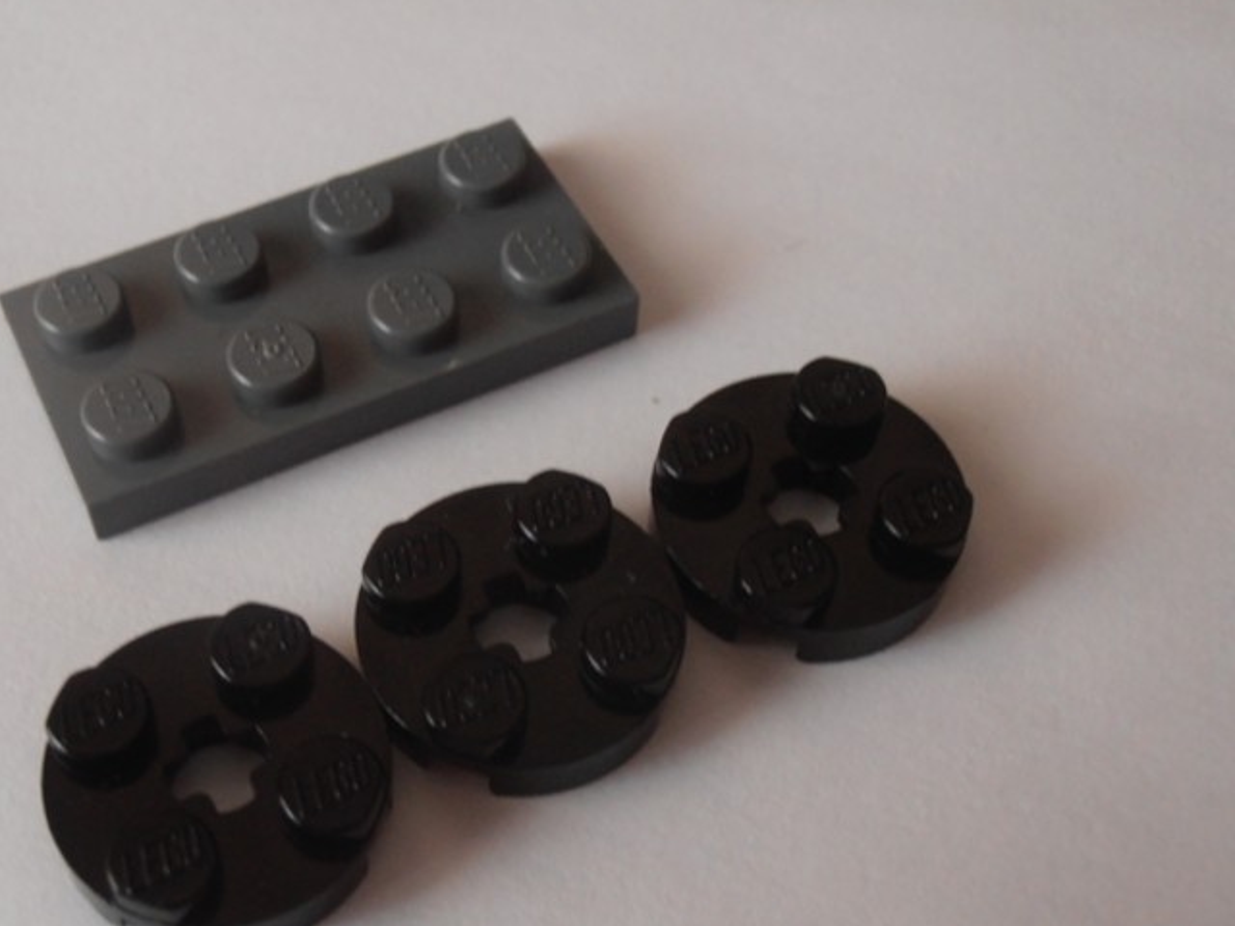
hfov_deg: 36.6
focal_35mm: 52
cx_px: 467
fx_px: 1855
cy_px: 533
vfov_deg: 28.0
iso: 125
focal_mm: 6.61
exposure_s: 1/13
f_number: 3.9
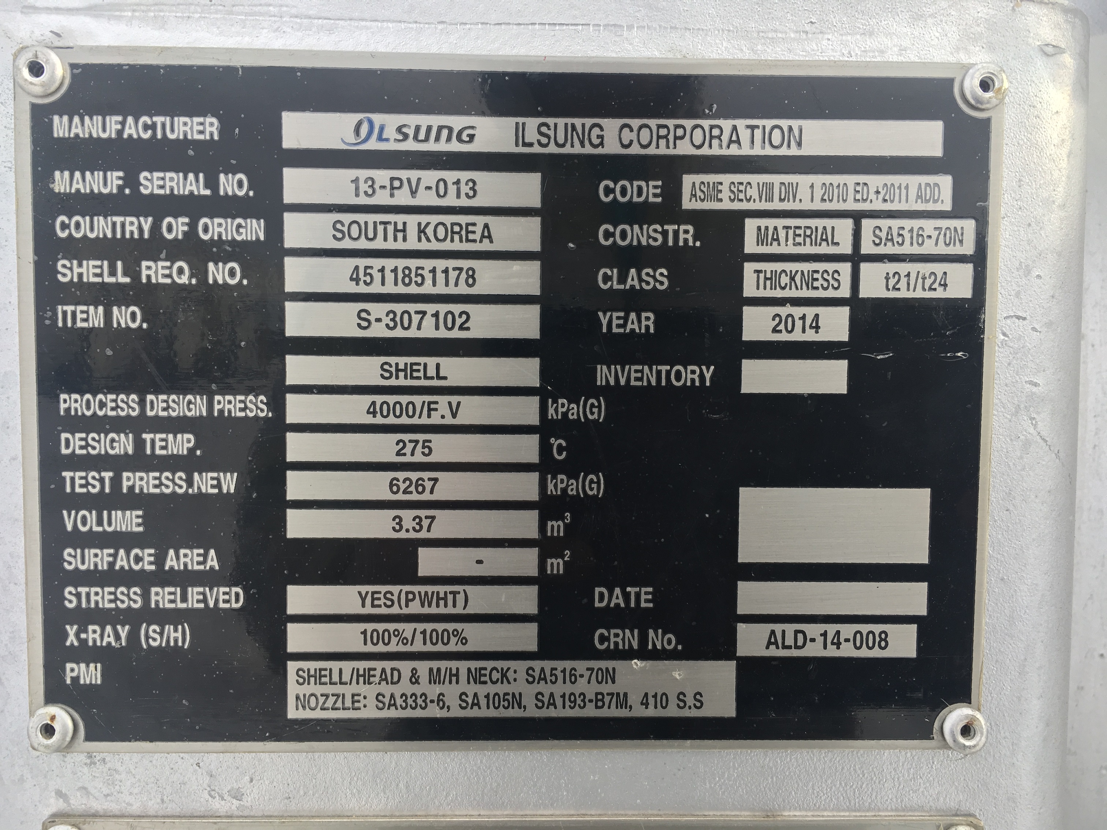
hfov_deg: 61.7
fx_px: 927
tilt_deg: -4.0
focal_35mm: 29
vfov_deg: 48.2
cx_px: 554
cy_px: 415
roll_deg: -0.4
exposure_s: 1/204
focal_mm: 4.15
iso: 25
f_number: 2.2
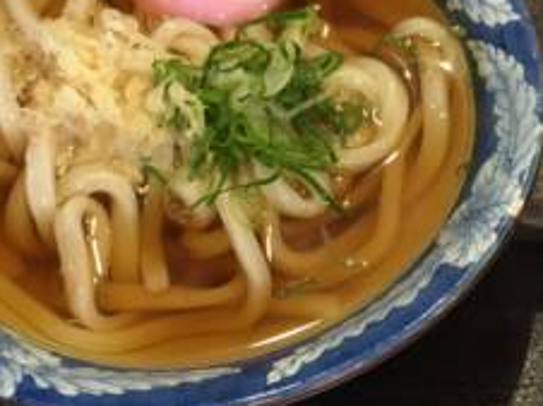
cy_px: 283
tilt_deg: -62.1
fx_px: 1207
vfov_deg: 19.0
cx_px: 449
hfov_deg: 24.9
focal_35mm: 77
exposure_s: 1/24
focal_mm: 4.15
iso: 200
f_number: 2.2
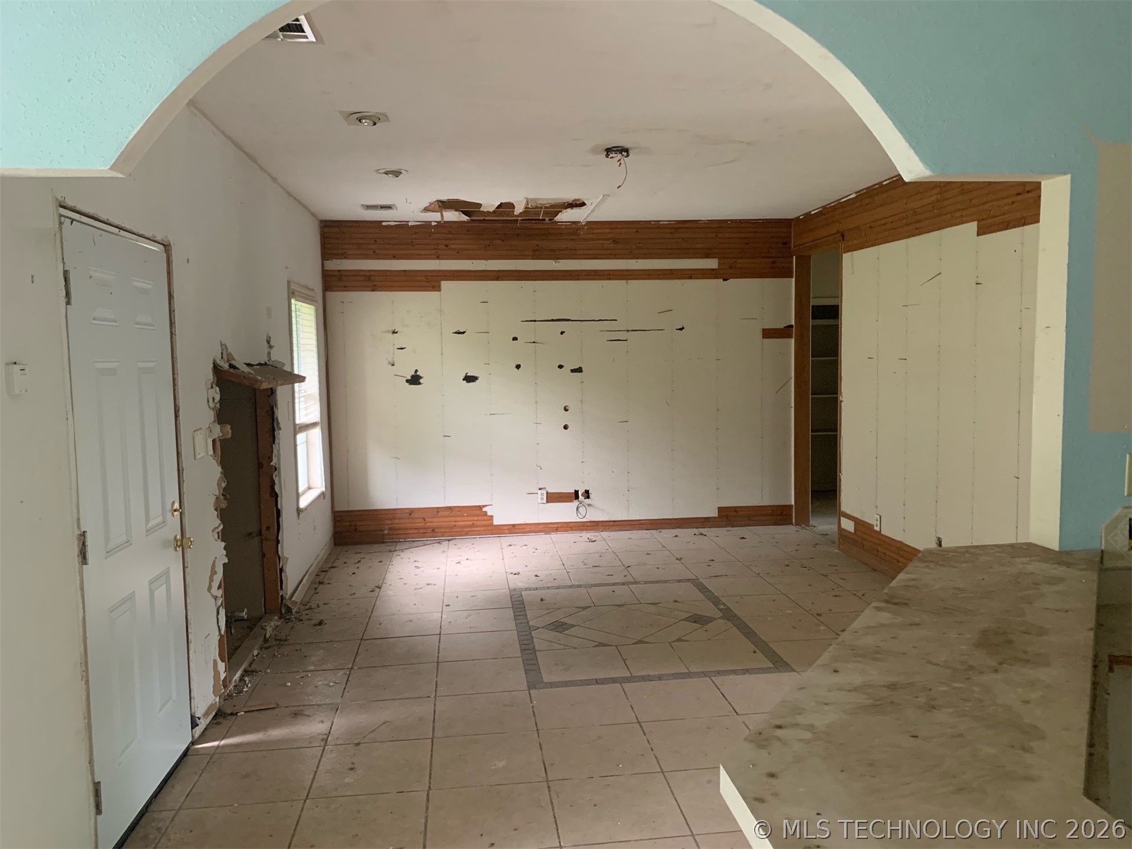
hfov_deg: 67.3
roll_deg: +0.0
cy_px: 424
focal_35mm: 26
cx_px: 566
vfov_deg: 53.1
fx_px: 850
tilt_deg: -4.4
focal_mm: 4.25
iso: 400
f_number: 1.8
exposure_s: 1/49
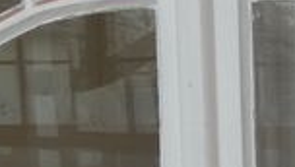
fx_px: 1097
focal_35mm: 140
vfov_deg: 8.2
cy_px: 350
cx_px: 403
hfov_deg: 14.6
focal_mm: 3.6
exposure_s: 1/100
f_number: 2.8
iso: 80
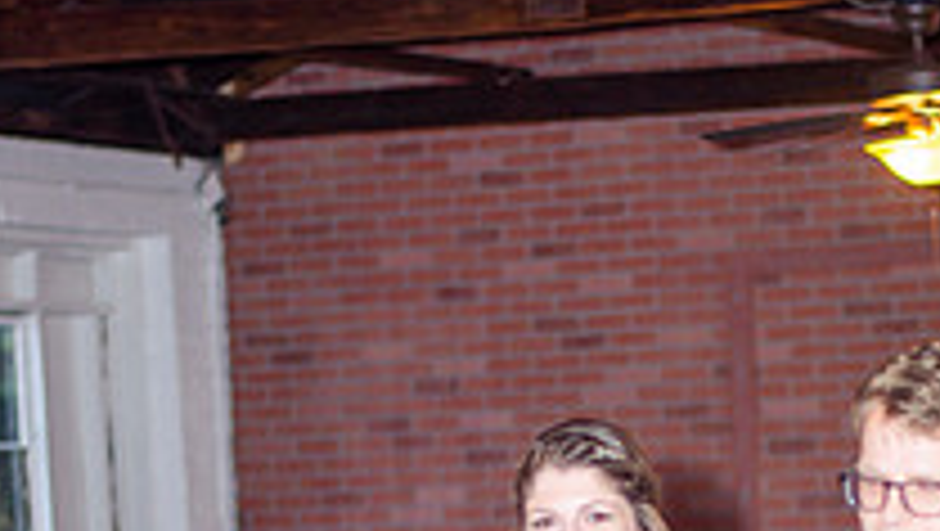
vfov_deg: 7.1
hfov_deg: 12.7
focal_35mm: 169
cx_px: 652
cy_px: 688
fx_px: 4216
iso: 200
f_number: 1.8
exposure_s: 1/200
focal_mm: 50
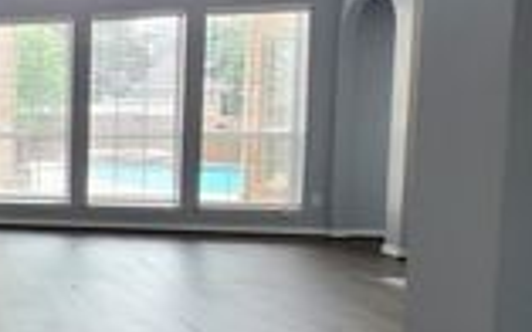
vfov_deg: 29.2
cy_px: 161
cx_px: -247
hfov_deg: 29.5
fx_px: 638
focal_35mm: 44
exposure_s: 1/59
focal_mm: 1.74
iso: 100
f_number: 2.2
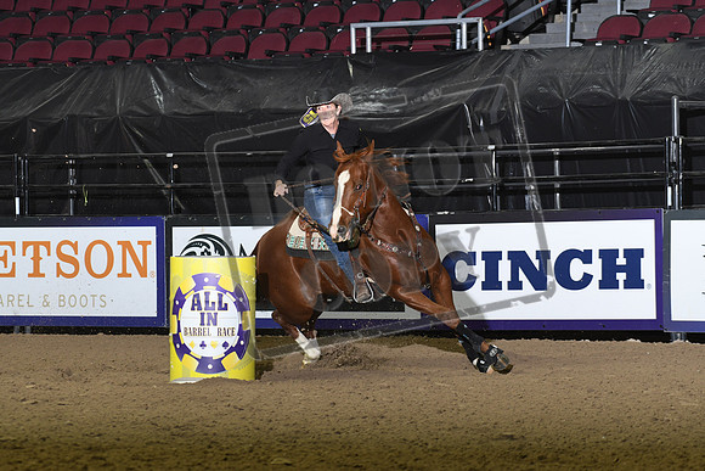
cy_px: 236
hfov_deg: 10.3
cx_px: 352
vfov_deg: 6.9
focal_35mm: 200
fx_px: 3917
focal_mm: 200
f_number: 6.3
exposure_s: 1/250
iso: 1250
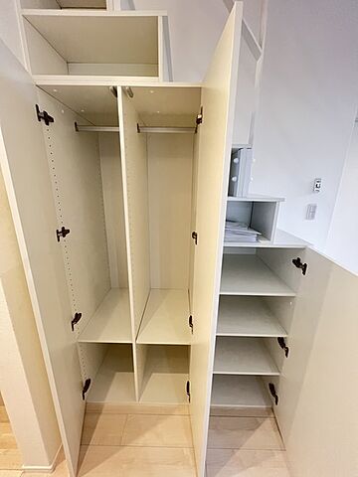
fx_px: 179
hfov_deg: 89.9
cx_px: 179
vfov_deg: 106.2
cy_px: 238
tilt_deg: -16.3
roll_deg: -1.3
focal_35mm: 13
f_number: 1.8
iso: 500
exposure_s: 1/50
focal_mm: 1.57
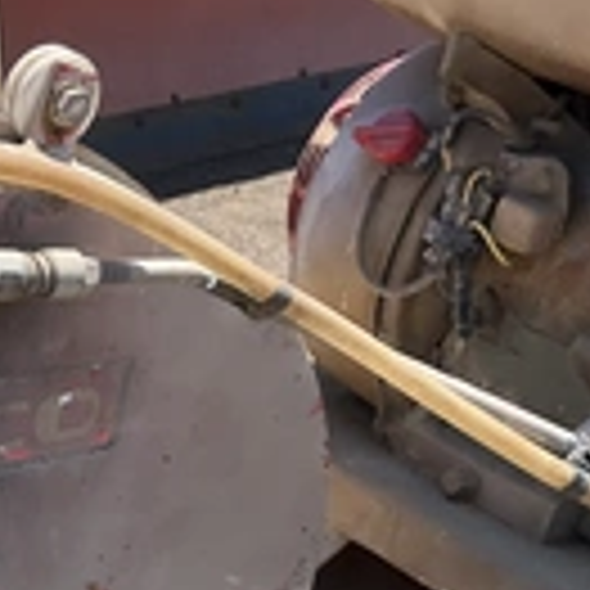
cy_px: 522
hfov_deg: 21.0
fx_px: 1504
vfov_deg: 21.7
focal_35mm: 78
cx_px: -81
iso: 25
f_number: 1.8
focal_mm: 3
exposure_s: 1/1144
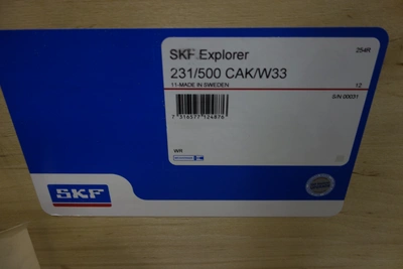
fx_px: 314
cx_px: 202
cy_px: 134
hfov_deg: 65.5
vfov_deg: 46.4
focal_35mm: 28
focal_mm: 10.4
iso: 125
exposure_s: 1/40
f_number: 1.8
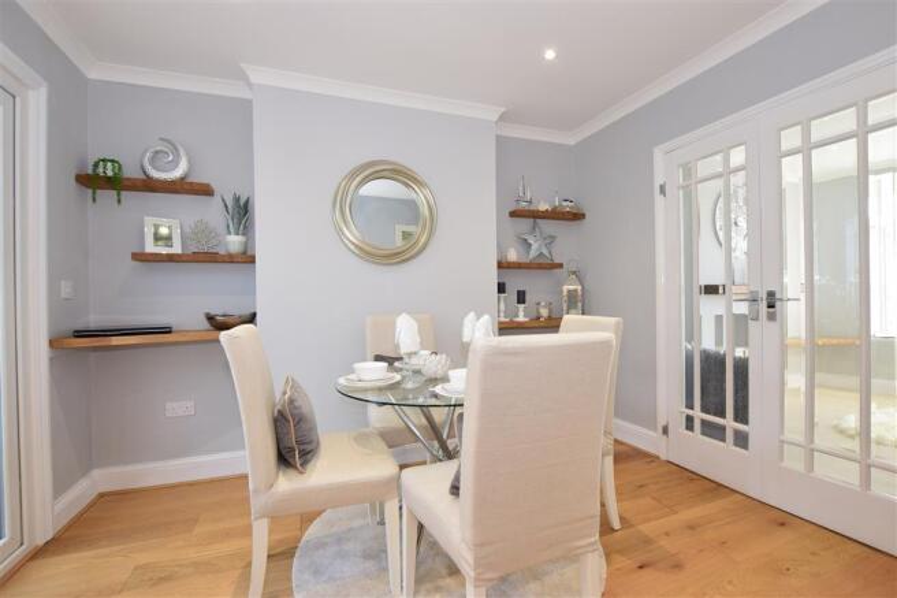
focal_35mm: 15
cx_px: 448
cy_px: 299
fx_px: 374
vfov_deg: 77.3
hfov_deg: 100.4
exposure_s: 1/13
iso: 400
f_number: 8
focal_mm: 10
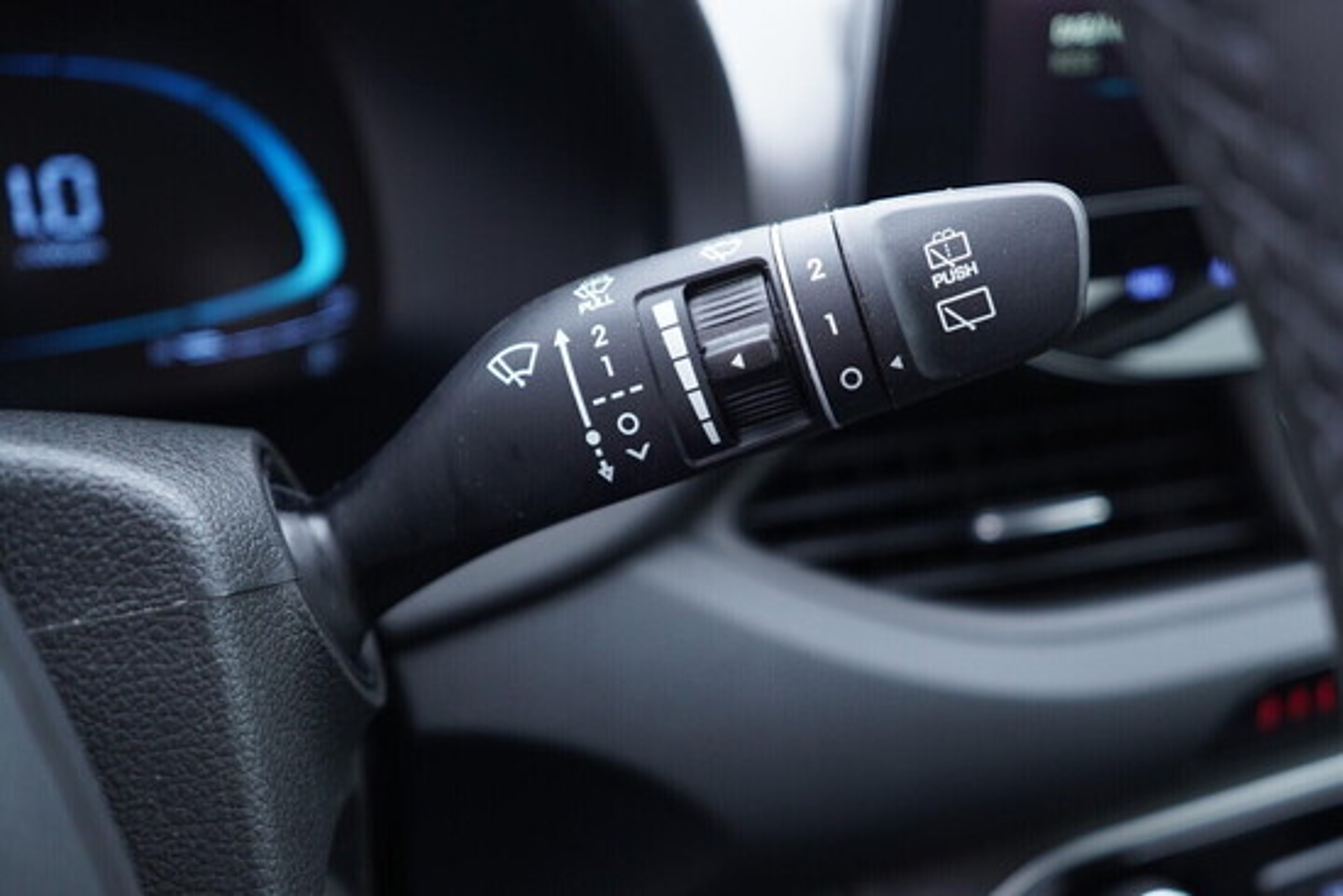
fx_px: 1343
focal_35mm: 36
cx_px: 672
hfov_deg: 53.1
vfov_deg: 36.9
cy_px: 448
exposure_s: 1/40
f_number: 2.8
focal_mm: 24
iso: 500
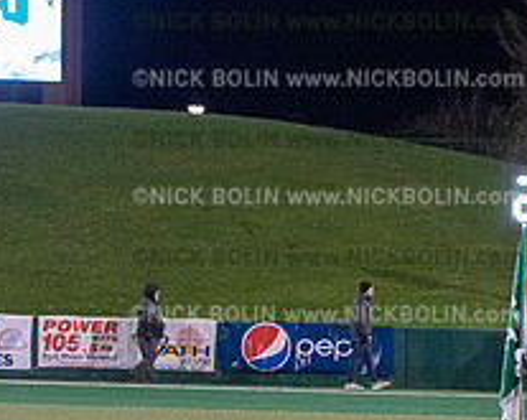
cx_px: 726
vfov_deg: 6.4
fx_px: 3769
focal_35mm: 242
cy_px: 433
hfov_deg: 7.9
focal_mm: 92
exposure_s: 1/400
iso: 6400
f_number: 5.6
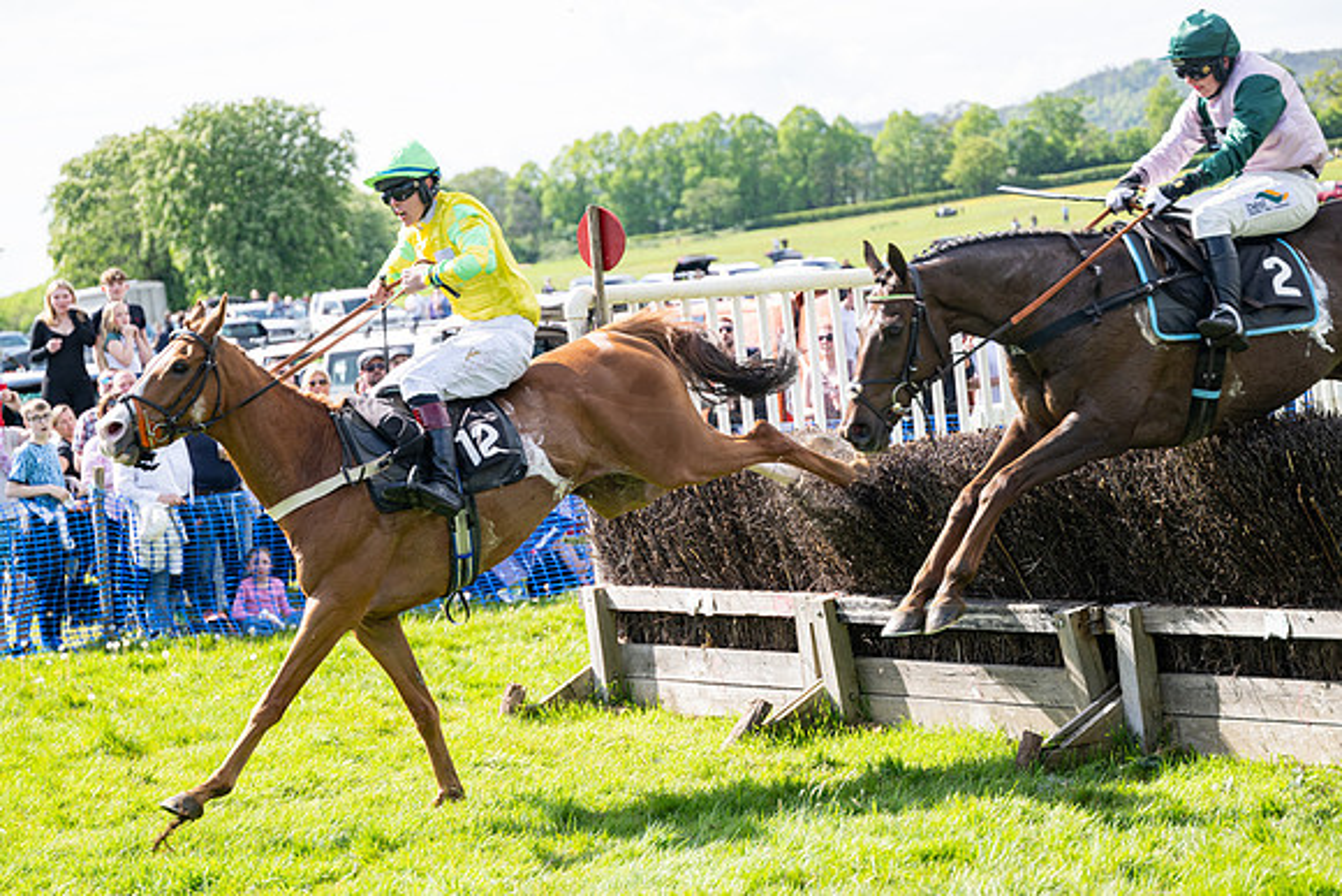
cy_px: 448
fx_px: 3654
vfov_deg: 14.0
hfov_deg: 20.8
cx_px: 671
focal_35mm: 98
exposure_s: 1/1000
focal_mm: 98
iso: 200
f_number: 4
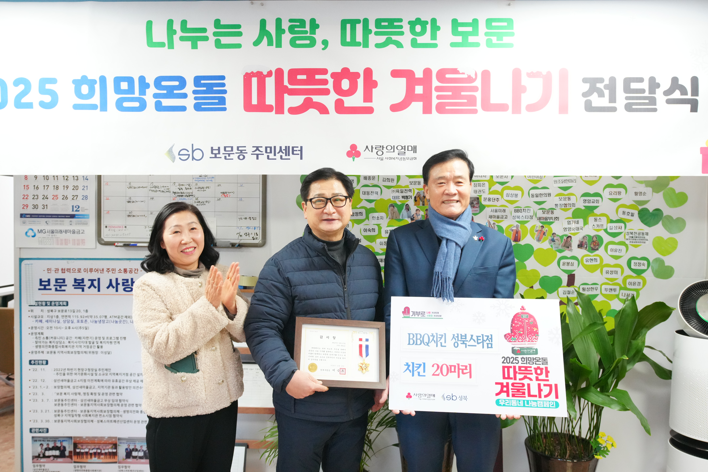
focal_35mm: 28
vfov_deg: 46.4
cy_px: 236
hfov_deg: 65.5
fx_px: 551
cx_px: 354
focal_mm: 28
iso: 5000
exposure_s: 1/160
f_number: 4.5
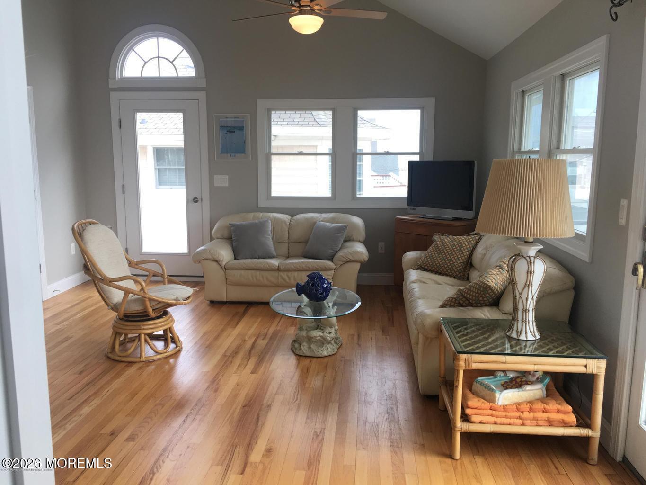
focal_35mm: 29
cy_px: 242
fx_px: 541
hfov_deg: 61.7
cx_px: 323
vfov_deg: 48.2
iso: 40
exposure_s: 1/120
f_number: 2.2
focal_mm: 4.15
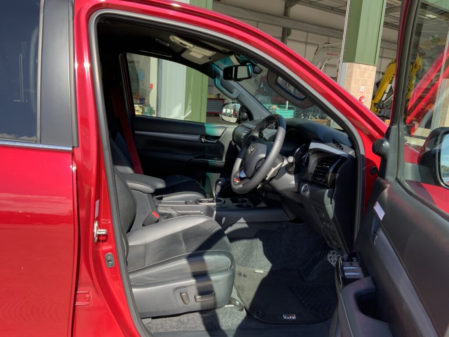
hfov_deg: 61.7
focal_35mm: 29
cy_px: 168
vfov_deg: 48.2
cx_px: 224
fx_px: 376
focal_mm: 3
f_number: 1.8
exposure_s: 1/403
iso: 16
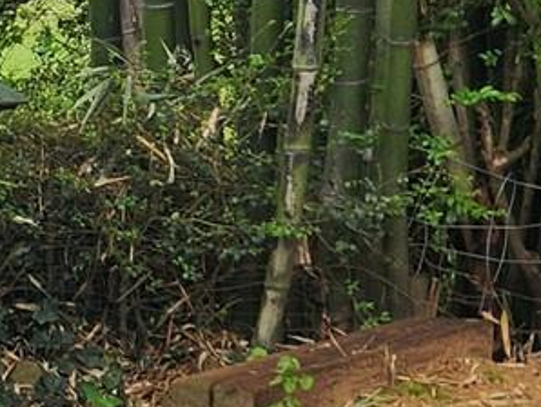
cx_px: -710
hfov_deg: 10.8
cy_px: 282
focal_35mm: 158
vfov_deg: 9.4
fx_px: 2471
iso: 20
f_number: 1.8
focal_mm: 5.4
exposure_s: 1/523
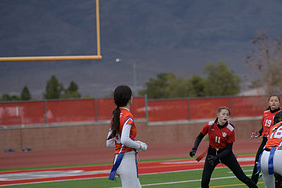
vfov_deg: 6.1
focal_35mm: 226
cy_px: 146
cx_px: 264
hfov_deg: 9.1
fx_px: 1770
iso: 100
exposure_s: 1/200
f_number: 2.8
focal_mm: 110
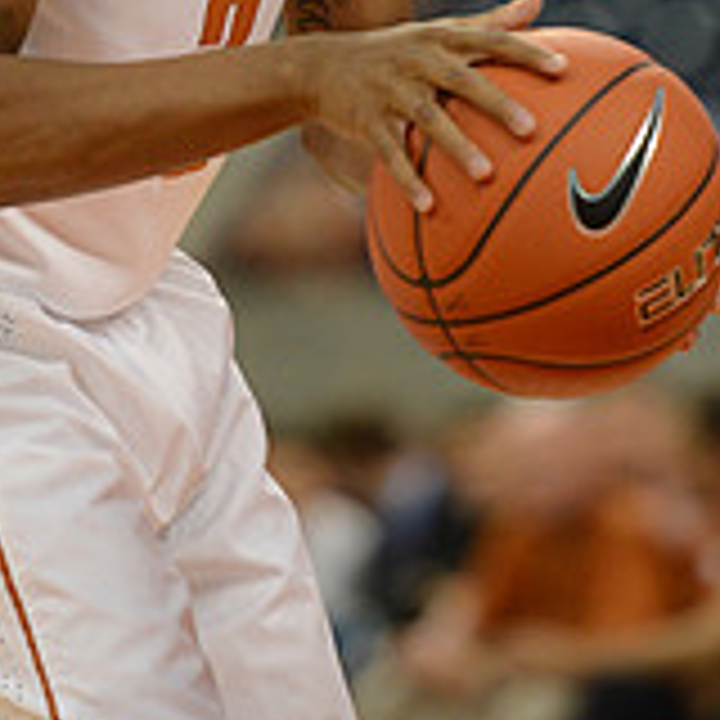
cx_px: 351
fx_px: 11248
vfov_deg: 3.7
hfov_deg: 3.7
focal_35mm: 478
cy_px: -72
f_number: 2.8
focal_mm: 200
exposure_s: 1/1600
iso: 3200
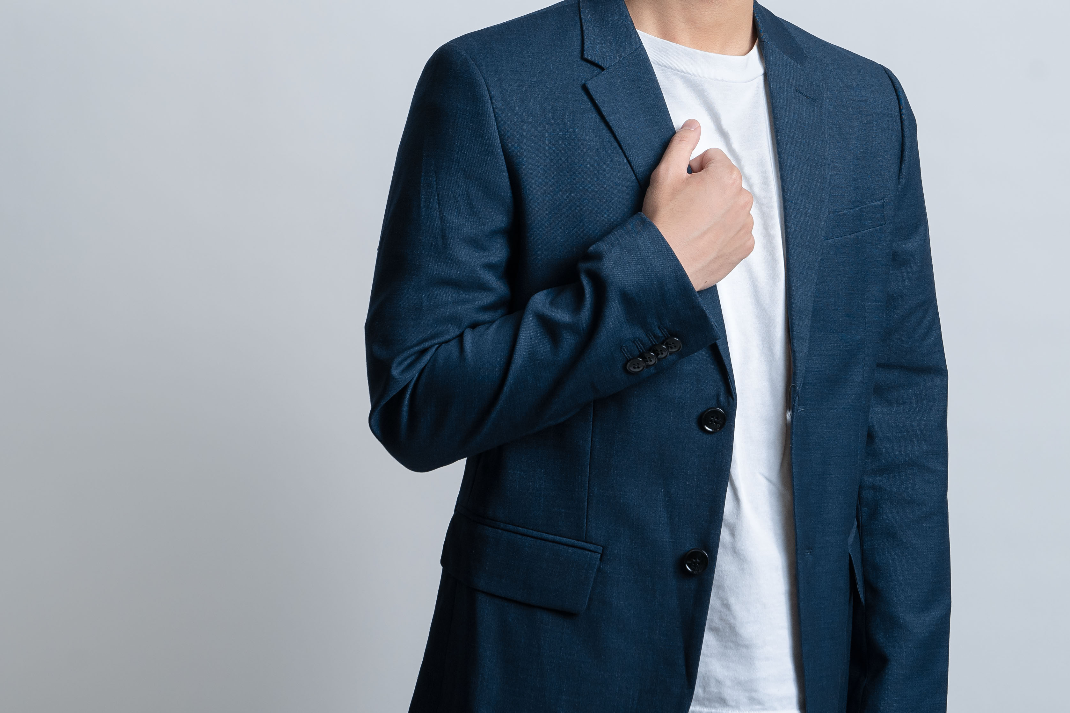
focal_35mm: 84
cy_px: 123
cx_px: 610
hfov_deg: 24.2
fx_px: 2496
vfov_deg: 16.1
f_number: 7.1
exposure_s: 1/125
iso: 320
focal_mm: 47
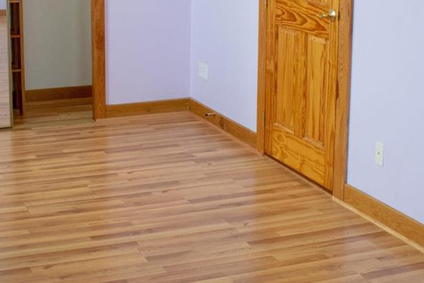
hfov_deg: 21.4
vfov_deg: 14.3
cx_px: 155
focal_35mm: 95
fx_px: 1119
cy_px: 48
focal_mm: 24
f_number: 4
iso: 200
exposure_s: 1/60
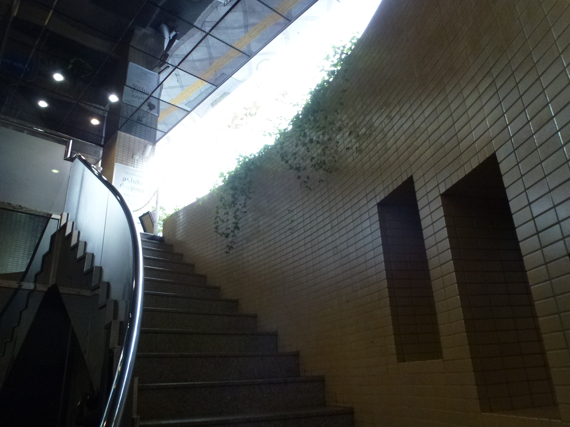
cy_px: 211
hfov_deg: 69.4
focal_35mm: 25
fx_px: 412
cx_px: 281
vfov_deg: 54.9
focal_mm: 4.3
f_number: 3.3
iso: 400
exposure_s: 1/50
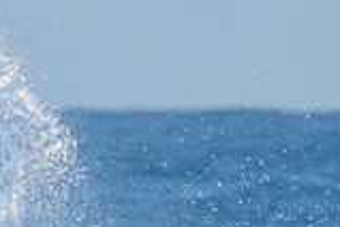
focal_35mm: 2917
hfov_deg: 0.7
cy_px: 412
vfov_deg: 0.5
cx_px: 0
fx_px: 27547
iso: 2200
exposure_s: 1/2000
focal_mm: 800
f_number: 11
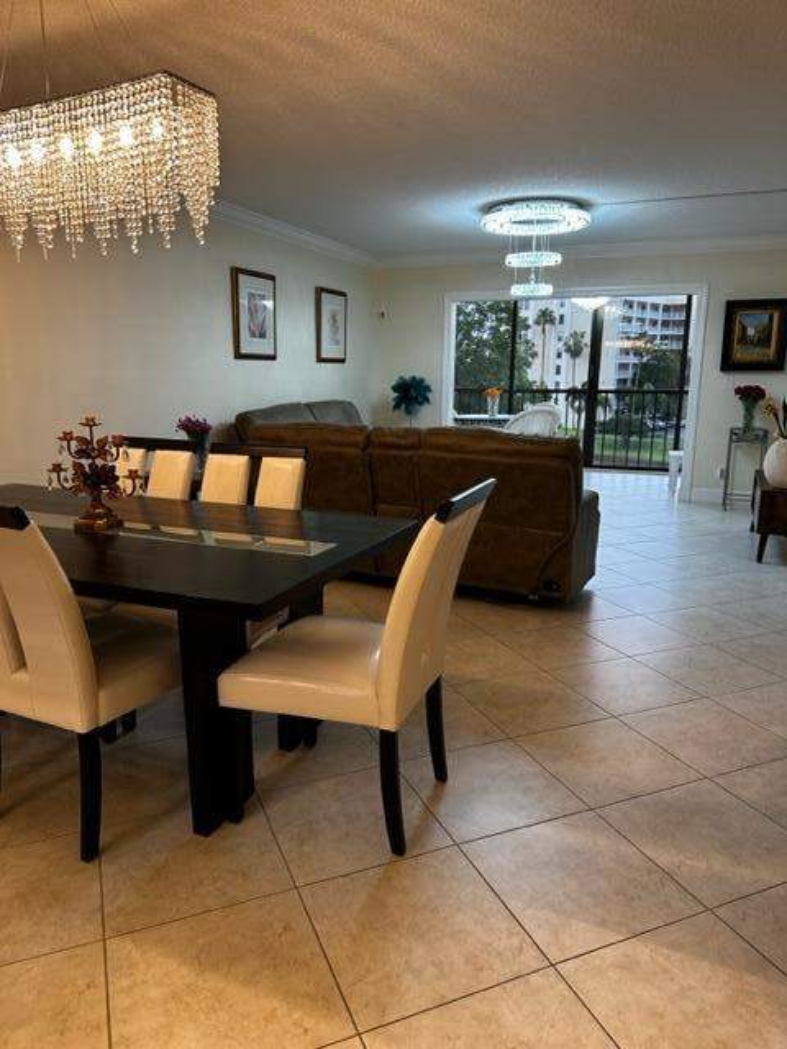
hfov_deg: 56.8
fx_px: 728
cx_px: 394
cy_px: 524
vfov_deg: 71.6
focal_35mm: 24
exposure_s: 1/120
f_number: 1.78
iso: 200
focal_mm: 6.86
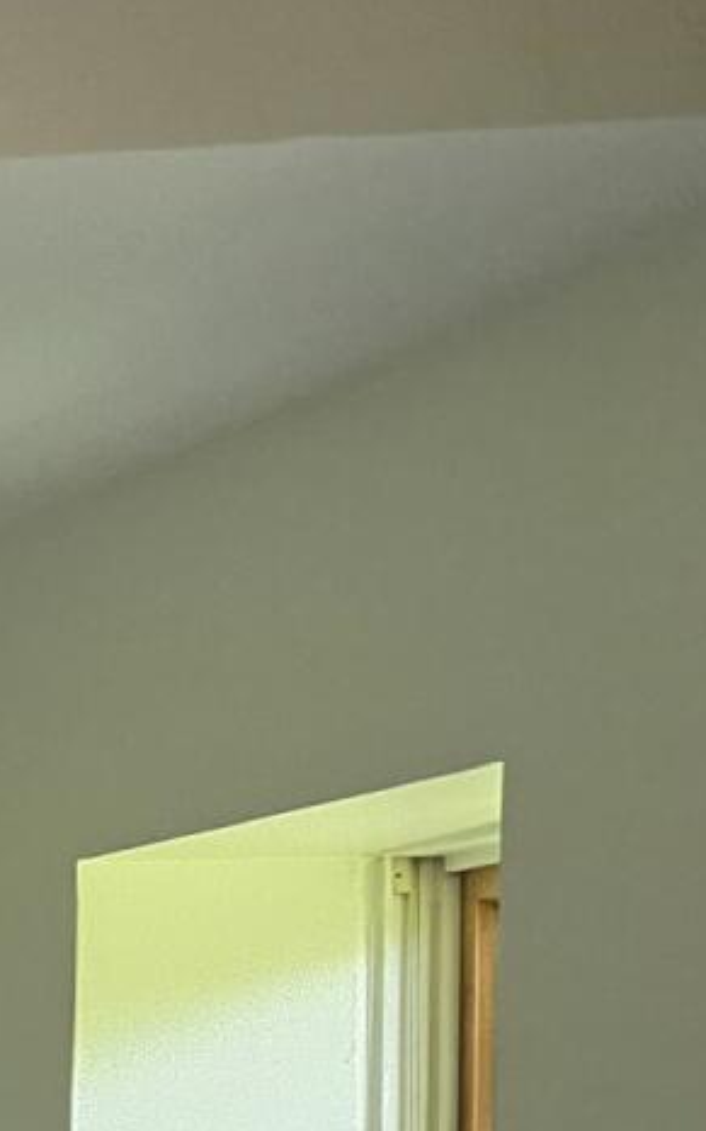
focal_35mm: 157
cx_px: -2669
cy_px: 1461
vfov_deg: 12.9
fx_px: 4836
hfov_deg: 6.0
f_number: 1.7
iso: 640
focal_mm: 6.3
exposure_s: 1/120
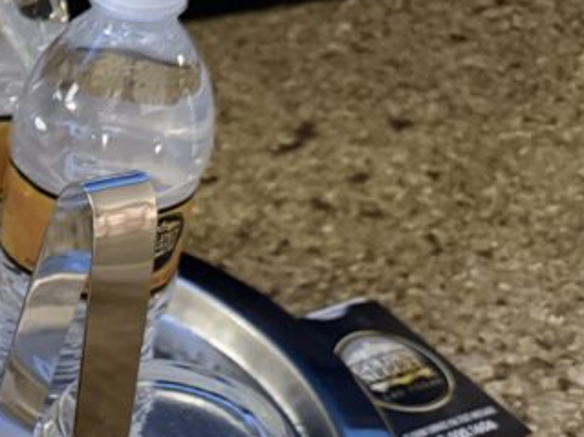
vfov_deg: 18.8
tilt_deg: -42.0
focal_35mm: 77
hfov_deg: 21.2
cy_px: 402
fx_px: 1299
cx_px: -304
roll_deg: +0.1
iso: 640
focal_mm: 6.76
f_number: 1.78
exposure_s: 1/40
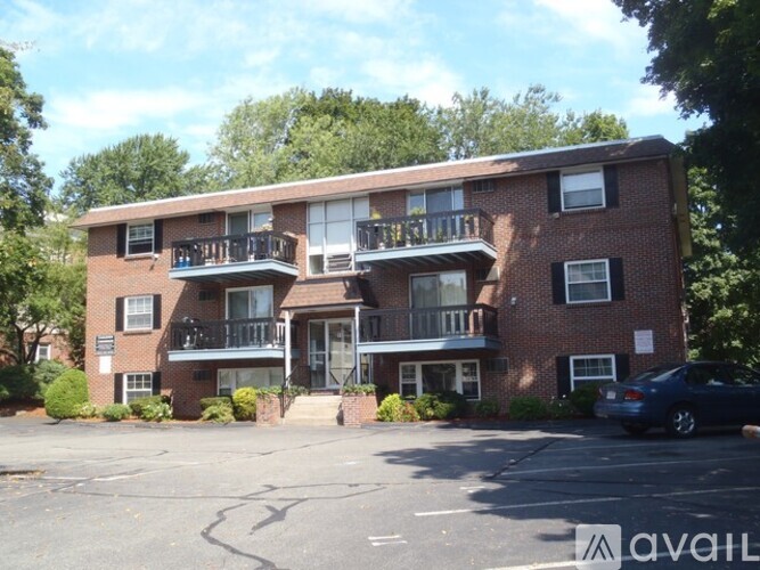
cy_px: 285
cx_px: 380
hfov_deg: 51.4
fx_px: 790
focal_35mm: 36
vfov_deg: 39.6
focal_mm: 6.45
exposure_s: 1/160
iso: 80
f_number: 4.5
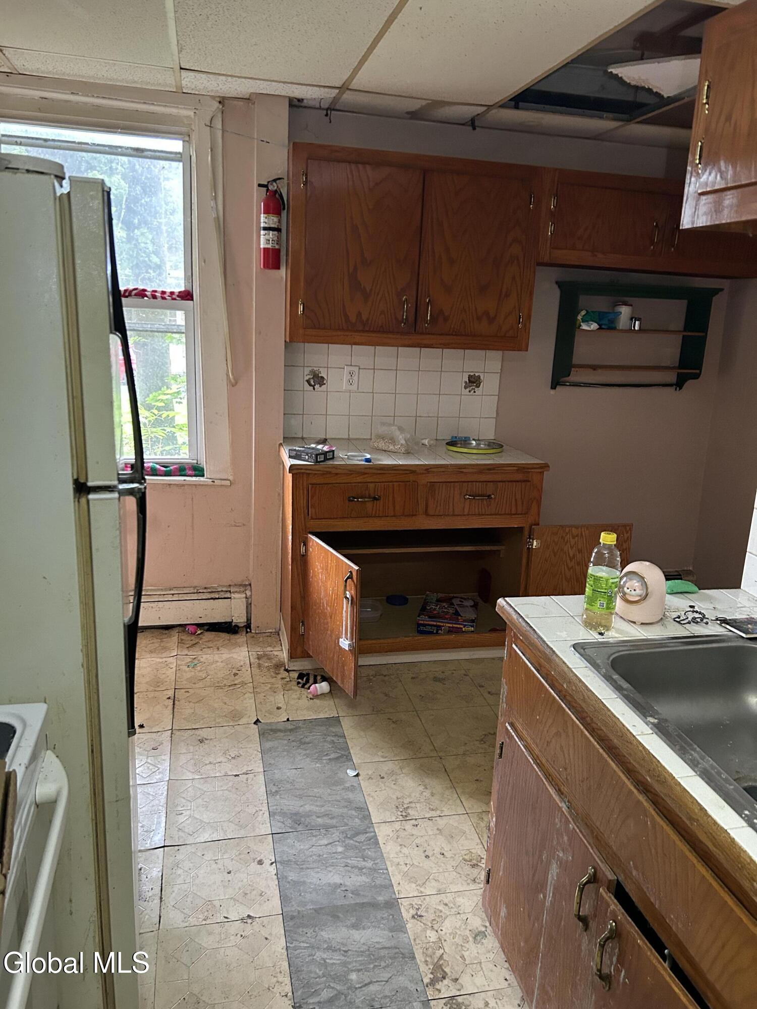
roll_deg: -2.3
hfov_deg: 53.1
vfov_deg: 67.3
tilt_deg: -13.4
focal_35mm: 26
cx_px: 378
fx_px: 758
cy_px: 504
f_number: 1.5
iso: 400
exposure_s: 1/60
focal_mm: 5.7
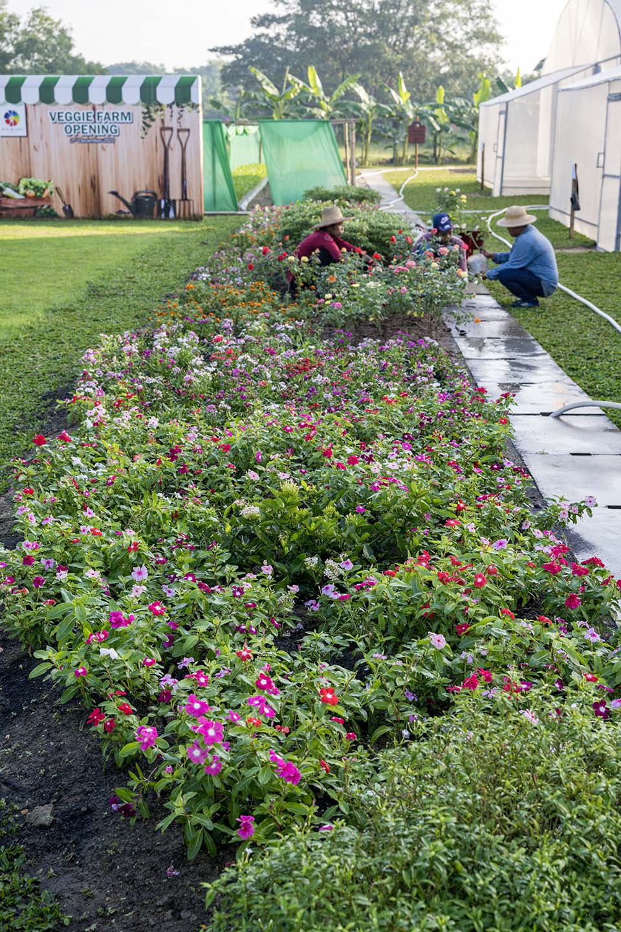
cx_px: 310
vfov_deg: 39.6
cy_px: 466
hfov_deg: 27.0
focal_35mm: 50
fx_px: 1294
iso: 500
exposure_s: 1/250
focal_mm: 50
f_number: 7.1
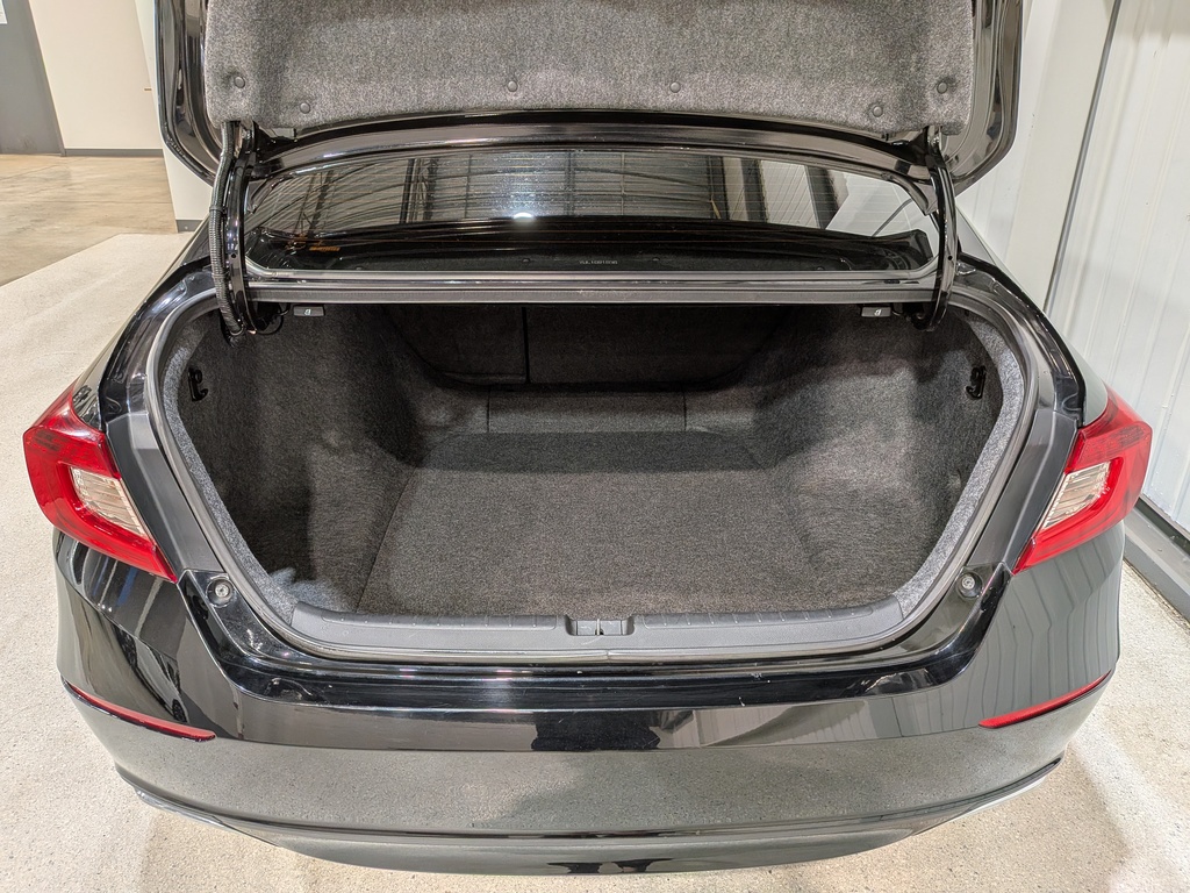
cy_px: 446
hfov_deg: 71.6
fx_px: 825
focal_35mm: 24
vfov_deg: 56.8
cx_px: 595
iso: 29
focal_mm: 4.53
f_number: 1.7
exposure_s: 1/162
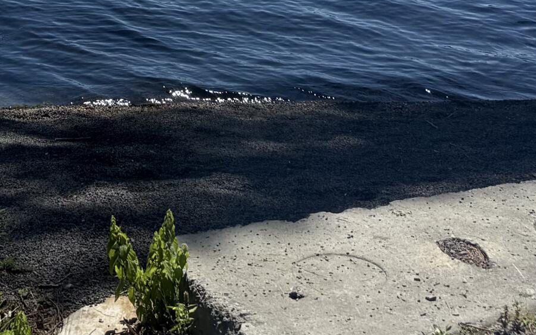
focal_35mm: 85
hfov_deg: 23.8
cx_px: 73
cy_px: -297
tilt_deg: -1.6
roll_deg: -1.7
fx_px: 1242
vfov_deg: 13.5
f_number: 1.78
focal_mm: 6.76
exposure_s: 1/6173
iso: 80
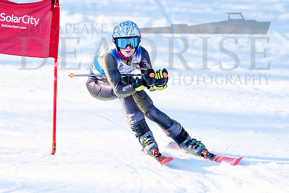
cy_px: 83
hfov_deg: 3.2
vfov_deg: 2.1
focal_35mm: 640
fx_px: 5142
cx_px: 124
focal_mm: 560
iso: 1250
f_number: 8
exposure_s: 1/2000
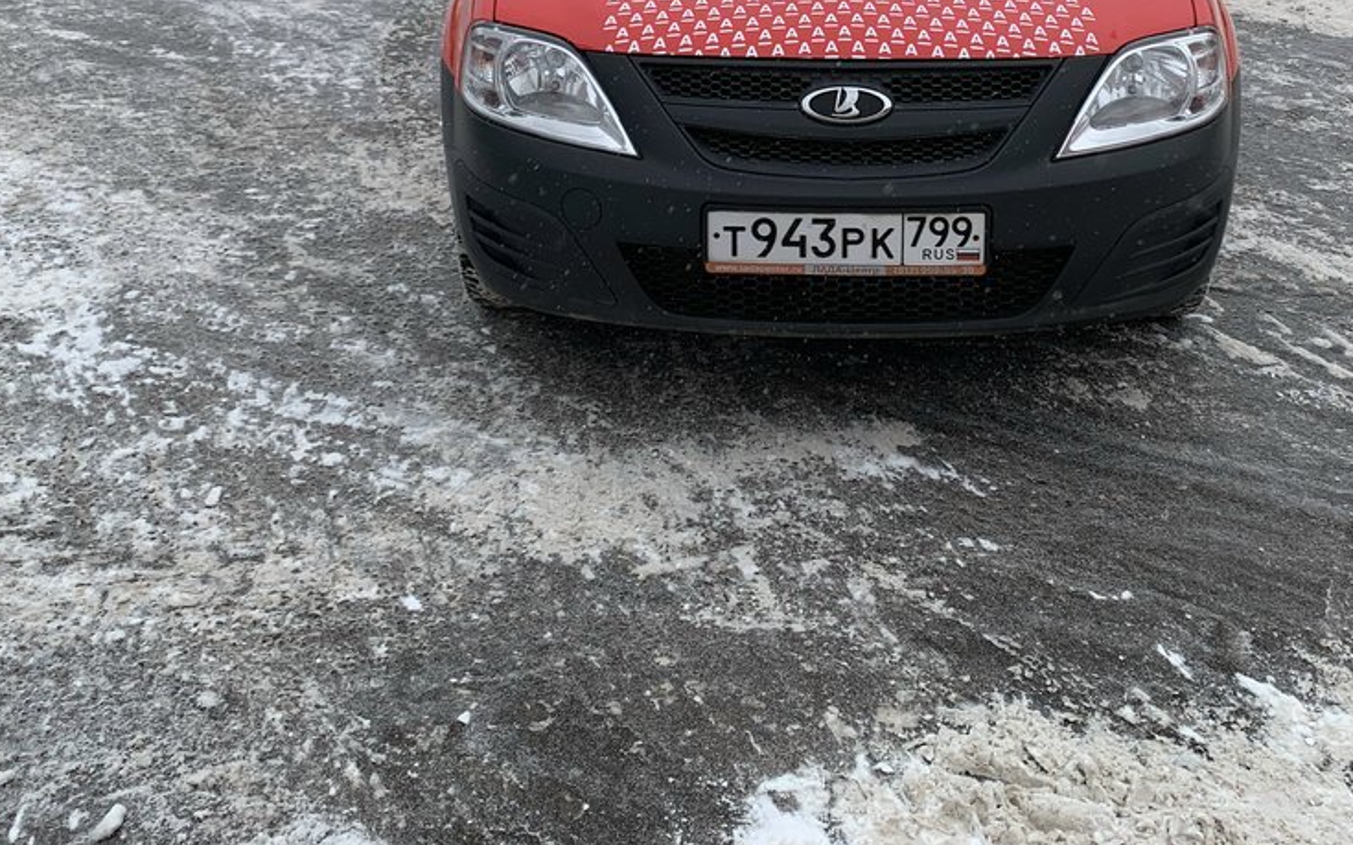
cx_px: 788
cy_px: 29
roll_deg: -0.2
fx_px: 1659
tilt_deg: -14.9
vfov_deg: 27.2
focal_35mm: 45
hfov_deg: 44.2
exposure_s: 1/808
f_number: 1.8
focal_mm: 4.25
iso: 25
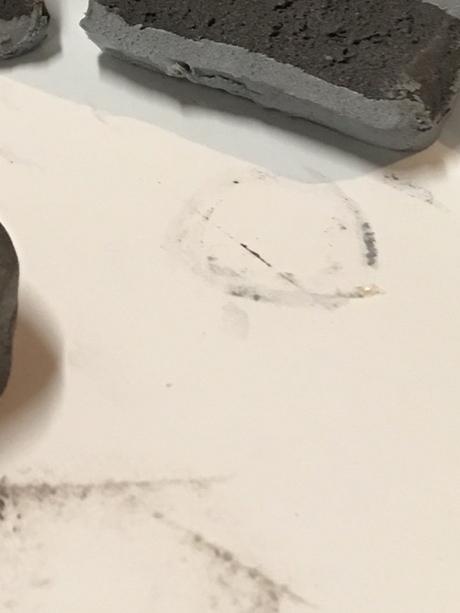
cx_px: -126
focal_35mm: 90
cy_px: -31
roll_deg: -1.6
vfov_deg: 20.9
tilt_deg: -35.0
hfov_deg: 15.7
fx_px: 1595
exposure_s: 1/4
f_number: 2.2
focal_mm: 4.15
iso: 50
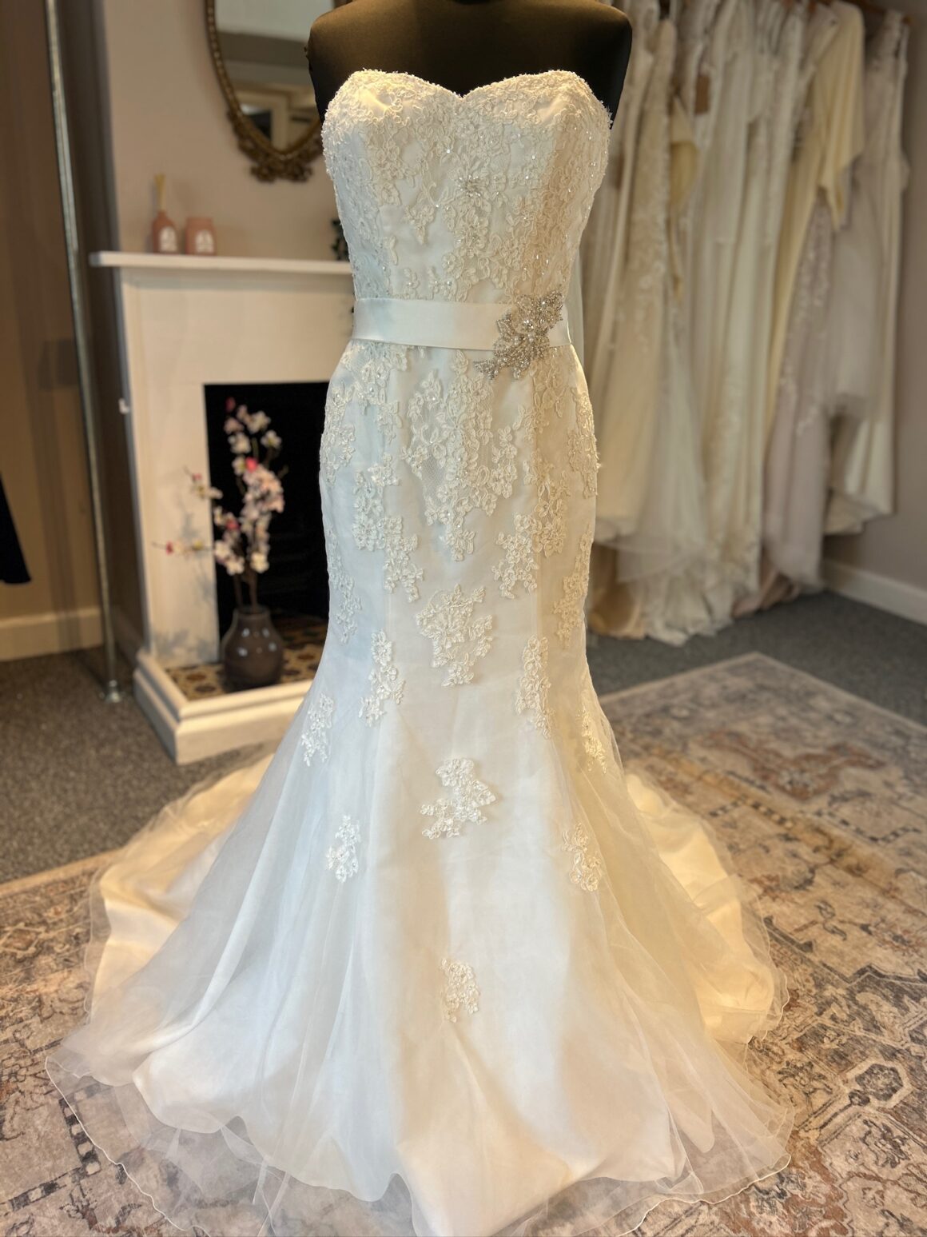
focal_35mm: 26
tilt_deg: -21.1
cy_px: 618
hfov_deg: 53.1
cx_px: 464
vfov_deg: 67.3
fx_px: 928
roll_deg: -3.4
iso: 64
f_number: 1.5
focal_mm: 5.7
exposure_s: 1/121
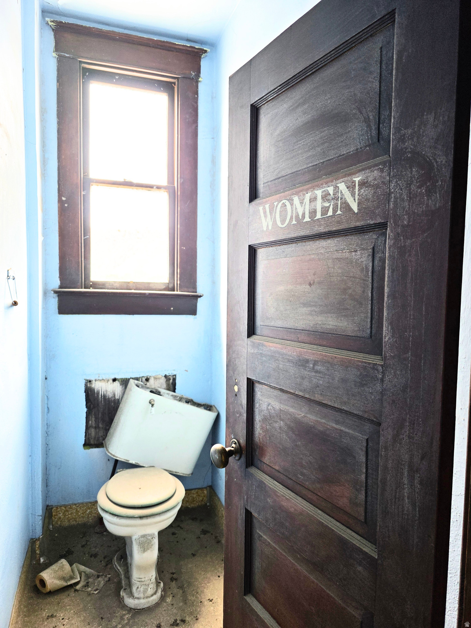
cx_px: 236
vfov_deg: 73.9
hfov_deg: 58.9
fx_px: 417
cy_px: 314
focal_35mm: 23
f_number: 1.7
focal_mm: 6.3
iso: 80
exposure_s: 1/180
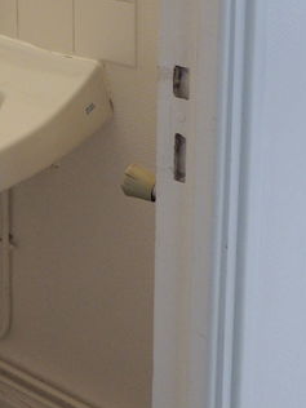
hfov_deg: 17.7
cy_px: -120
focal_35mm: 76
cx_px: -125
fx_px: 896
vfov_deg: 22.9
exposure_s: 1/30
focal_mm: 4.3
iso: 280
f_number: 3
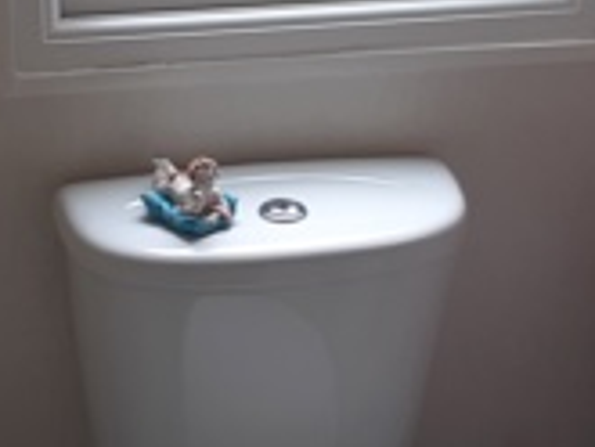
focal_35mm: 86
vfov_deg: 17.2
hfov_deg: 22.7
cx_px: 270
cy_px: 153
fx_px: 1479
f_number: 1.9
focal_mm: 3.6
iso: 50
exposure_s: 1/50
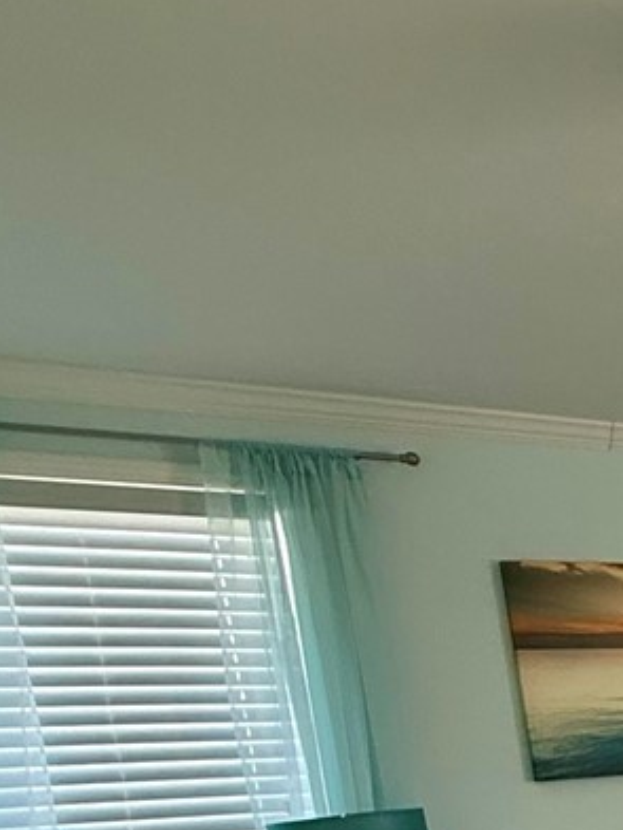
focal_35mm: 57
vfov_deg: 30.3
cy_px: 912
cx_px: 1377
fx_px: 1367
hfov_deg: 16.3
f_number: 2.2
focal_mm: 2.22
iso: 160
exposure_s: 1/99
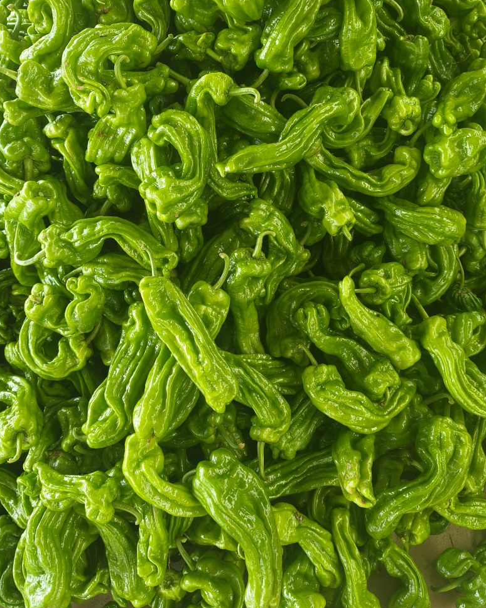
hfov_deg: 51.5
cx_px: 235
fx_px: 503
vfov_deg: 62.1
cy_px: 281
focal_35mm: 28
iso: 160
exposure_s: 1/100
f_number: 1.8
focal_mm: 4.84
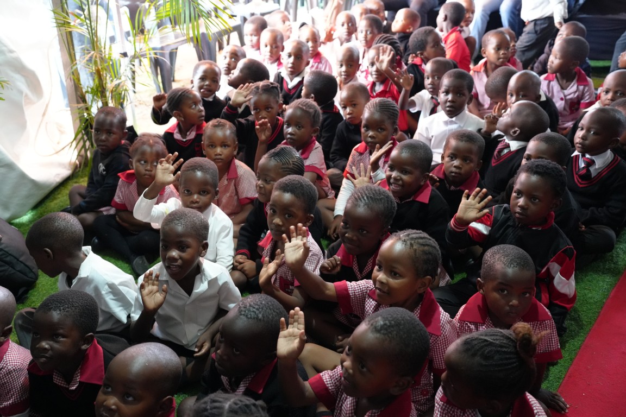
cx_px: 313
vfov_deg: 37.9
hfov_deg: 54.4
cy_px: 208
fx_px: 609
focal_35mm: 35
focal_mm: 35
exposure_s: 1/160
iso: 6400
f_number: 4
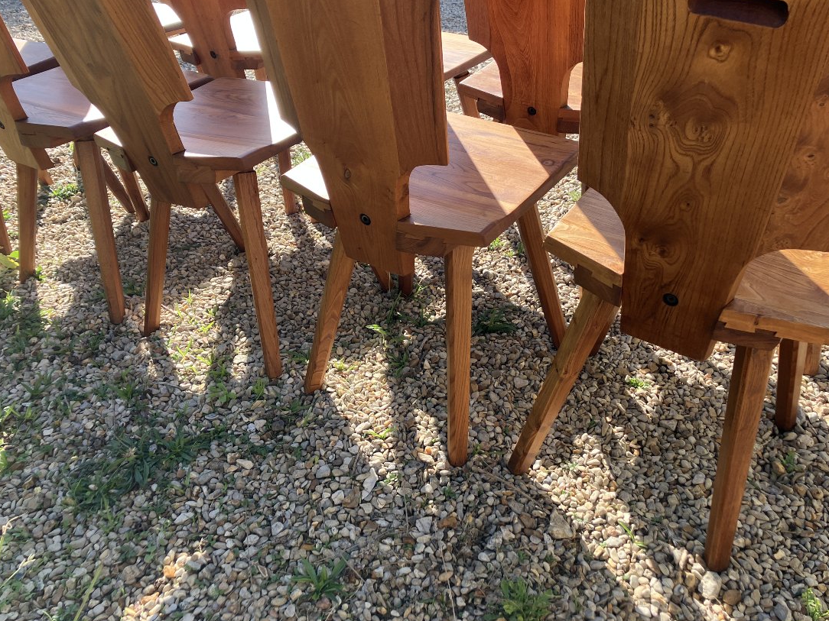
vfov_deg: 45.4
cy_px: 288
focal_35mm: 31
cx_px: 441
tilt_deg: -29.5
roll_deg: +0.6
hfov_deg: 58.3
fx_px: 742
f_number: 1.8
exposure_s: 1/363
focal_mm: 3.99
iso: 32
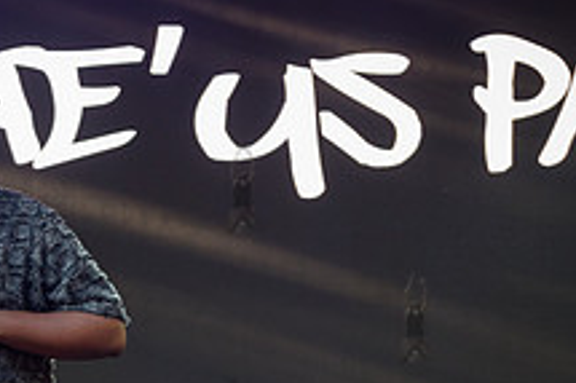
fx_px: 2974
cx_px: -124
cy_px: 315
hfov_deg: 10.9
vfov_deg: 7.4
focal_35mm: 186
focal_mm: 66
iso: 1000
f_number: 5
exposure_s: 1/200
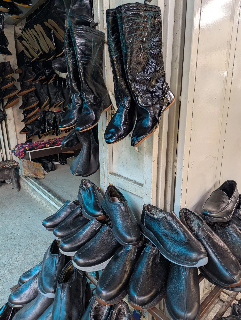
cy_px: 160
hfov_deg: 56.9
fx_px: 222
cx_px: 120
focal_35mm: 24
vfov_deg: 71.5
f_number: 1.85
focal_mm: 6.81
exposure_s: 1/40.2
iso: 53
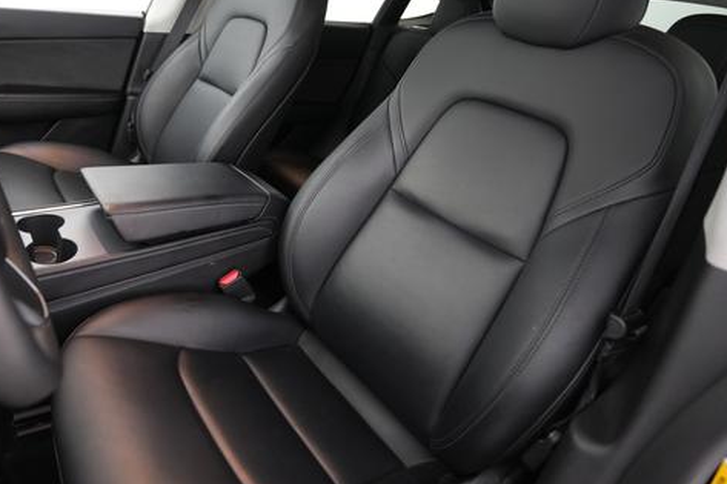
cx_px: 247
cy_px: 163
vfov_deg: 54.0
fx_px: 464
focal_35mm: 23
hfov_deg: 74.0
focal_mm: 17
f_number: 2.8
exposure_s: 1/30
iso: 3200
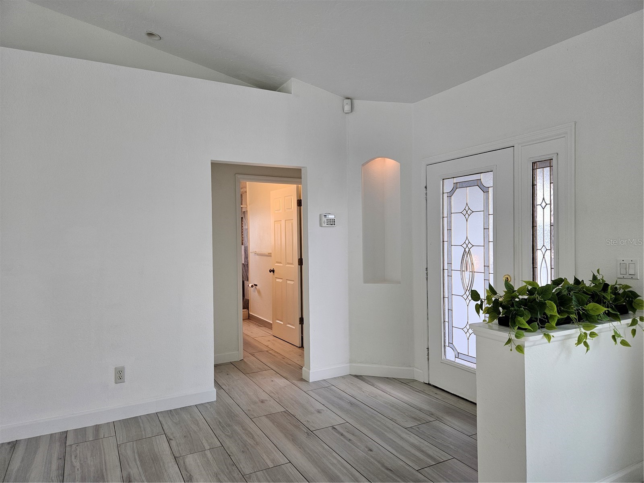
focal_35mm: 23
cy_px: 242
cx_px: 322
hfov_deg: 73.9
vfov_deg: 58.9
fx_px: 428
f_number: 1.8
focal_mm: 5.4
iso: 80
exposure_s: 1/120
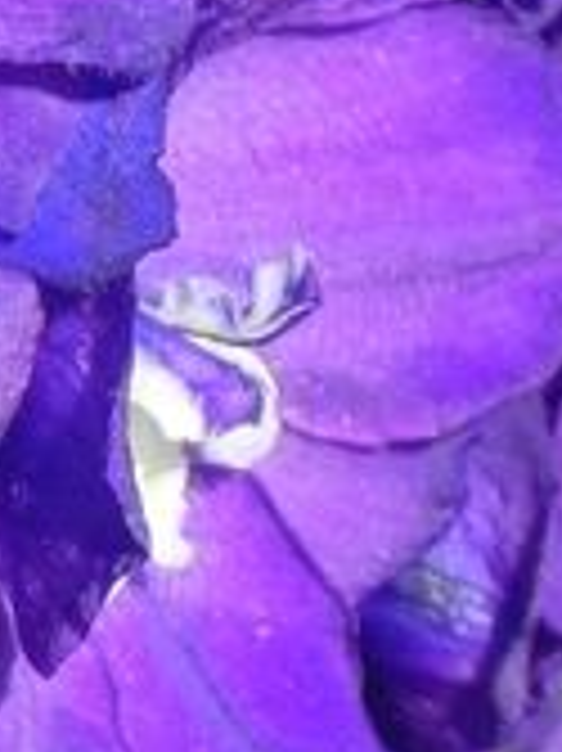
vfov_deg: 3.2
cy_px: 365
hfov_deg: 2.4
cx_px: -773
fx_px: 13395
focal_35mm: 618
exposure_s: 1/394
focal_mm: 23
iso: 160
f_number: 6.3
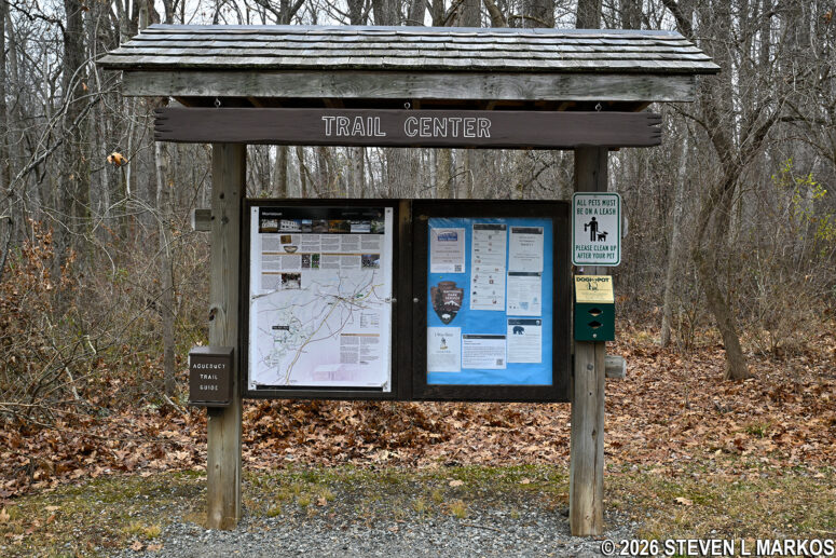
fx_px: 883
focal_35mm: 38
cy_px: 279
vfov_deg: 35.1
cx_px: 418
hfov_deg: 50.7
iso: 320
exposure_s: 1/60
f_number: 11
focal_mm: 38
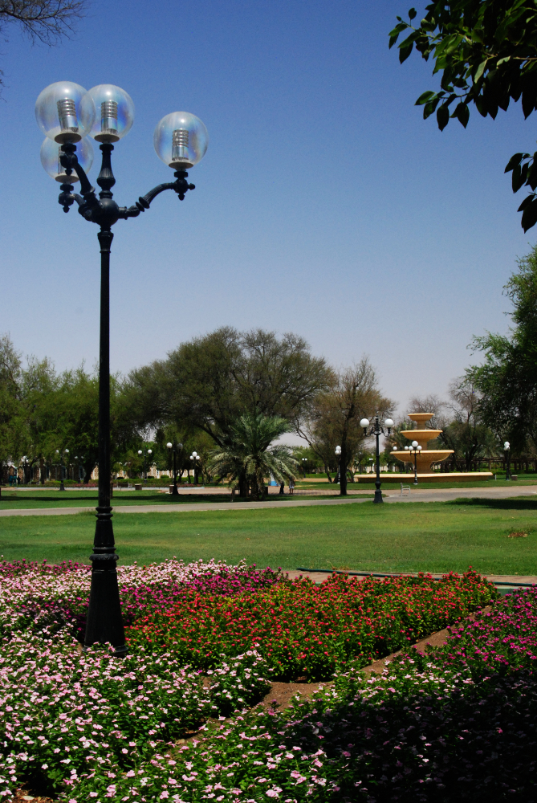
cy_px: 402
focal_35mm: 42
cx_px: 268
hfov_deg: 32.0
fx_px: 937
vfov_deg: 46.4
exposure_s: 1/500
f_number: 16
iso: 640
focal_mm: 28
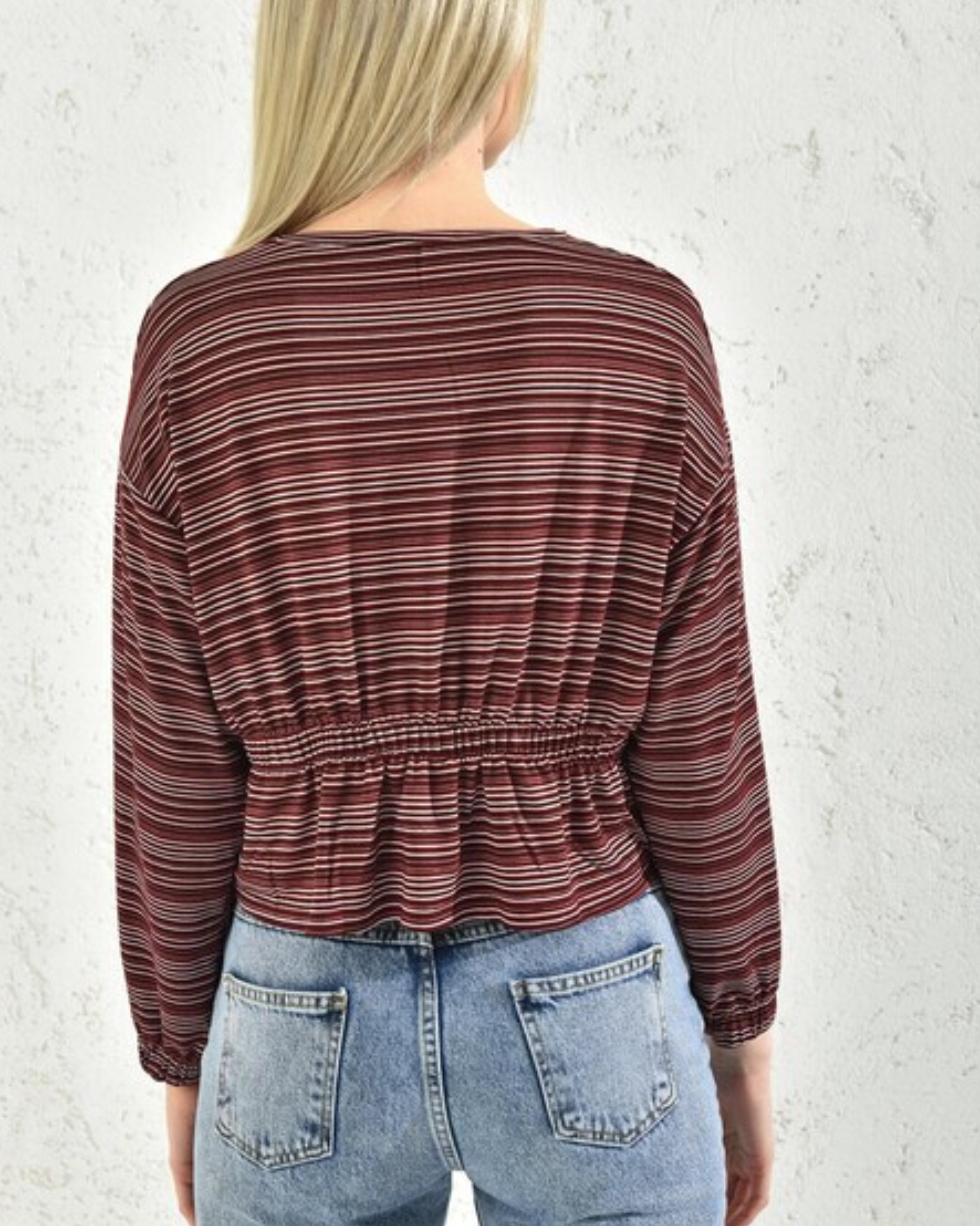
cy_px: 536
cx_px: 469
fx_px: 2212
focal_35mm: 61
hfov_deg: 25.0
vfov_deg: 30.9
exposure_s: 1/160
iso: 100
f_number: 7.1
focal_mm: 48
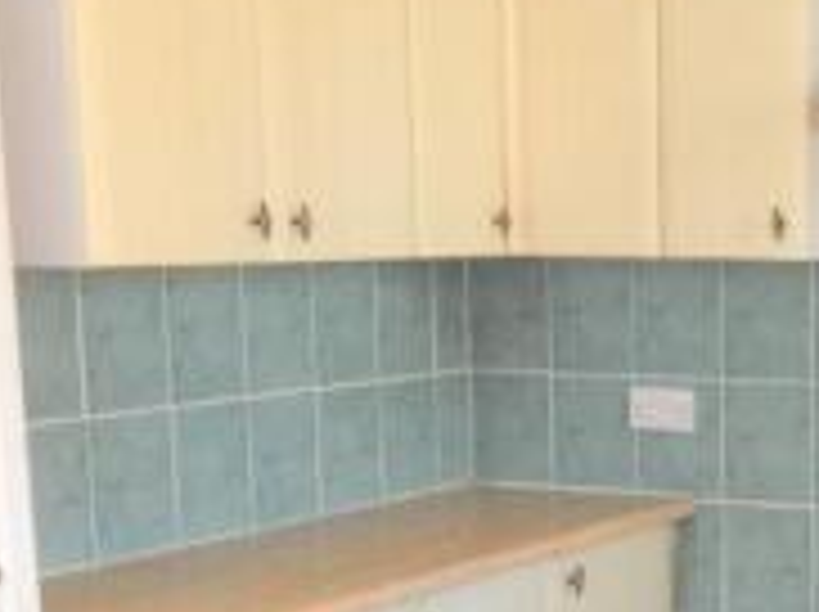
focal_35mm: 77
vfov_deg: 18.5
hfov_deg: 24.0
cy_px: 632
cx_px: 853
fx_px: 1819
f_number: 3.2
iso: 100
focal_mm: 3.9
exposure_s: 1/30
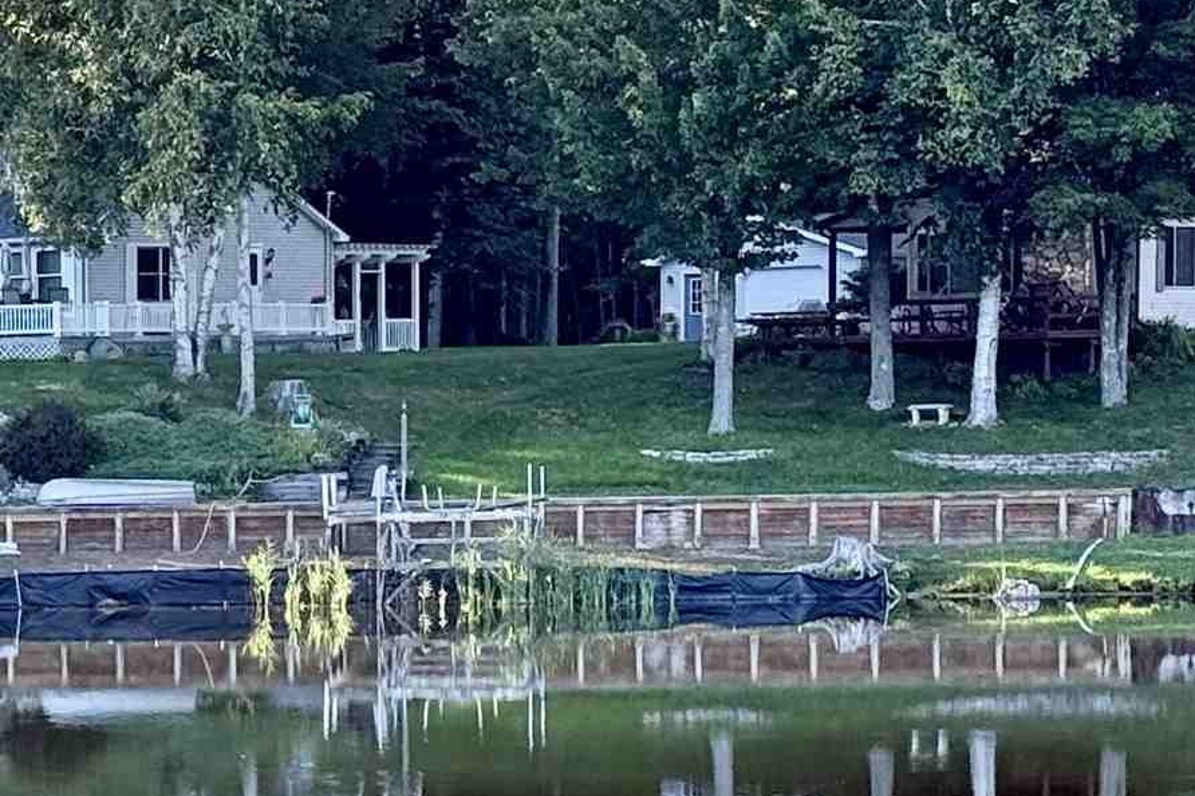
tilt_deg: -4.6
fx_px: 5707
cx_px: -622
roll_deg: +0.8
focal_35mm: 172
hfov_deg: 11.4
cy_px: 730
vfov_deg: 7.9
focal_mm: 6.76
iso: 64
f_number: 1.78
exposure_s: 1/641
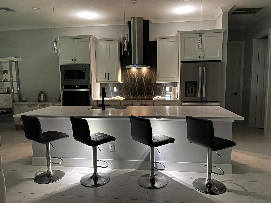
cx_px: 136
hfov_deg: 69.4
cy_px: 102
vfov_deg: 54.9
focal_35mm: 25
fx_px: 196
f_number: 1.6
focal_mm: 5.1
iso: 1250
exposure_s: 1/15
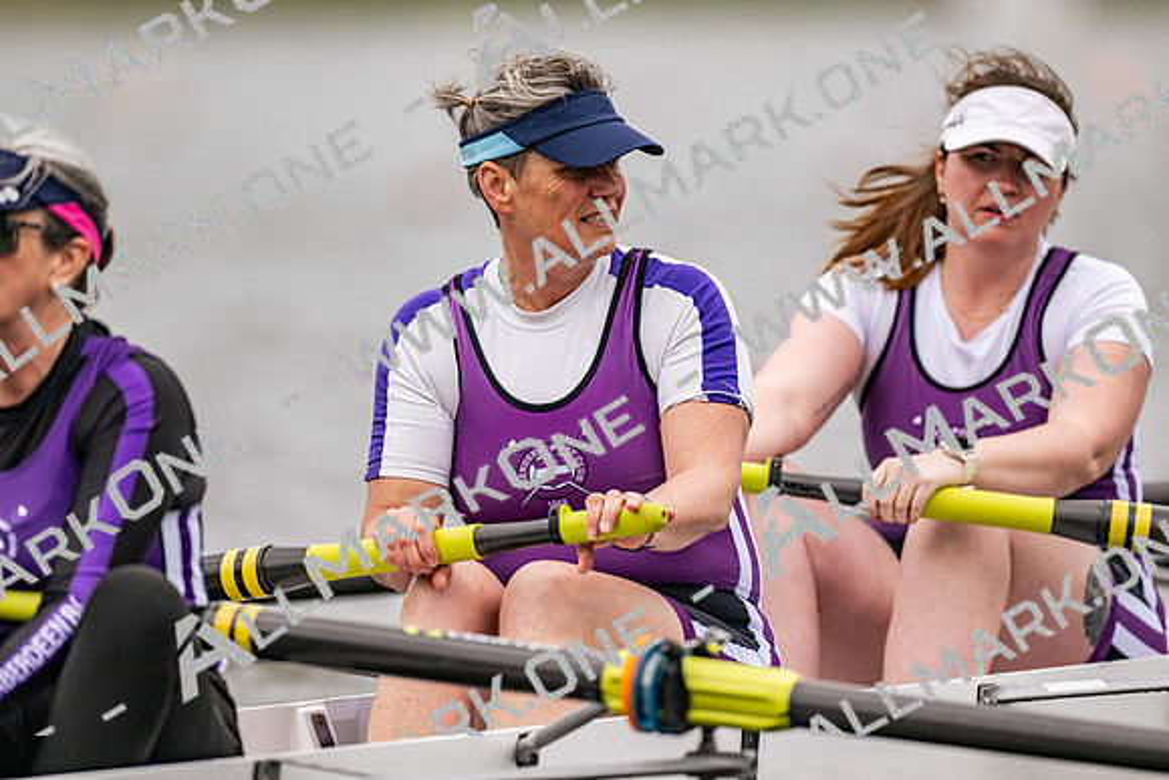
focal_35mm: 600
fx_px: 19487
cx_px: 584
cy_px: 390
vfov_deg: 2.3
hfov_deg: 3.4
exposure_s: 1/2500
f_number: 4
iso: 360
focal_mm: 600
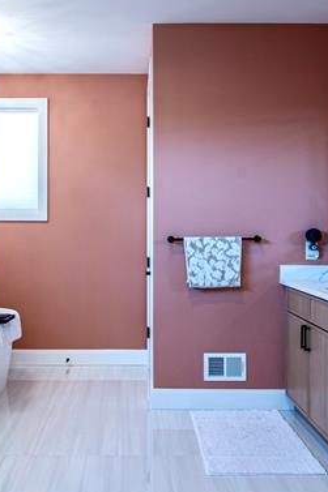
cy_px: 226
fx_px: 520
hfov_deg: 34.9
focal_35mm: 38
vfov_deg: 50.7
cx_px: 131
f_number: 9
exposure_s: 1/15
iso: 200
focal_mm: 14
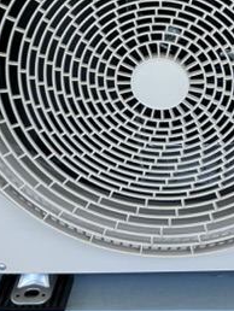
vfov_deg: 17.9
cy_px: -89
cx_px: 275
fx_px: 927
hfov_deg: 14.0
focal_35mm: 103
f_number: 1.5
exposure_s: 1/345
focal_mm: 5.7
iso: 50
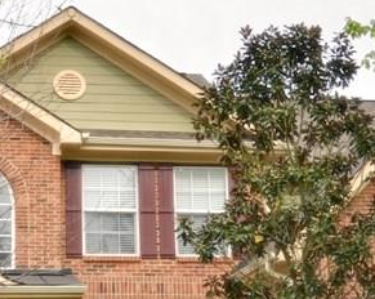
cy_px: 247
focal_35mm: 99
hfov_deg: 19.2
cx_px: 90
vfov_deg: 15.4
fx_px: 1097
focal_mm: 20
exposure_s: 1/250
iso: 125
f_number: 5.6
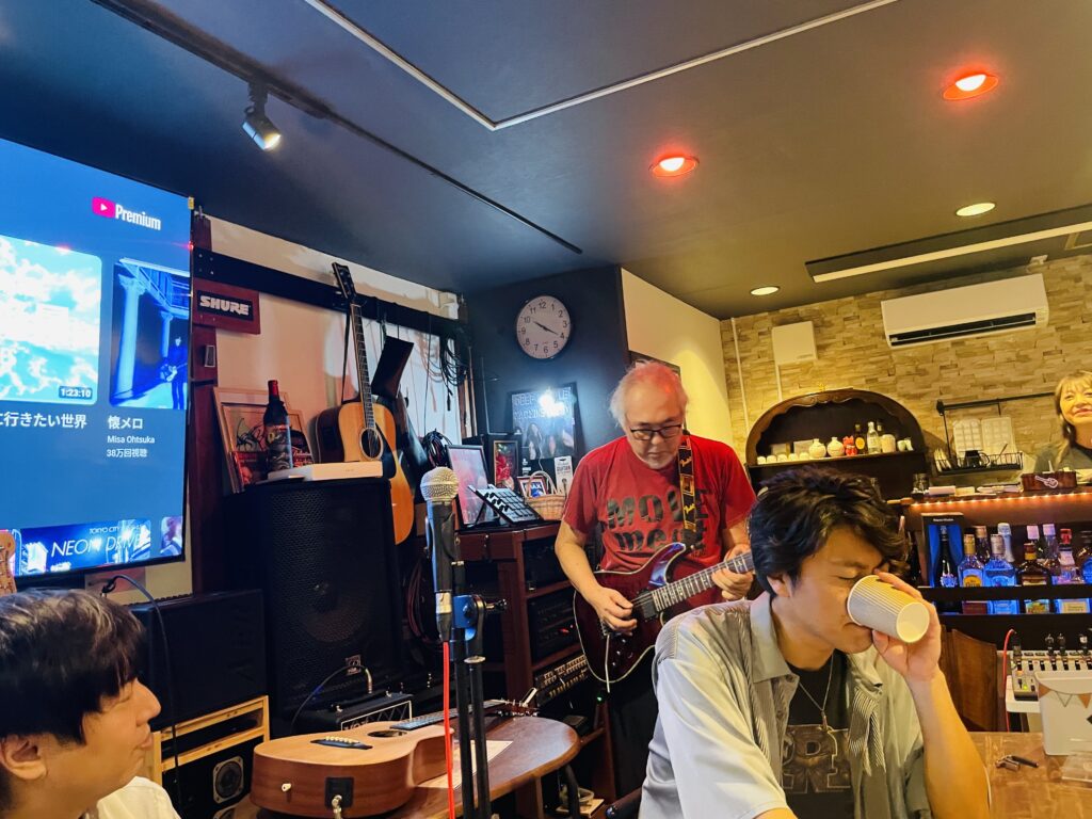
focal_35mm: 26
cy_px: 410
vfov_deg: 53.1
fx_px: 820
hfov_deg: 67.3
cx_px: 546
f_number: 1.6
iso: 640
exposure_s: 1/30
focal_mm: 4.2
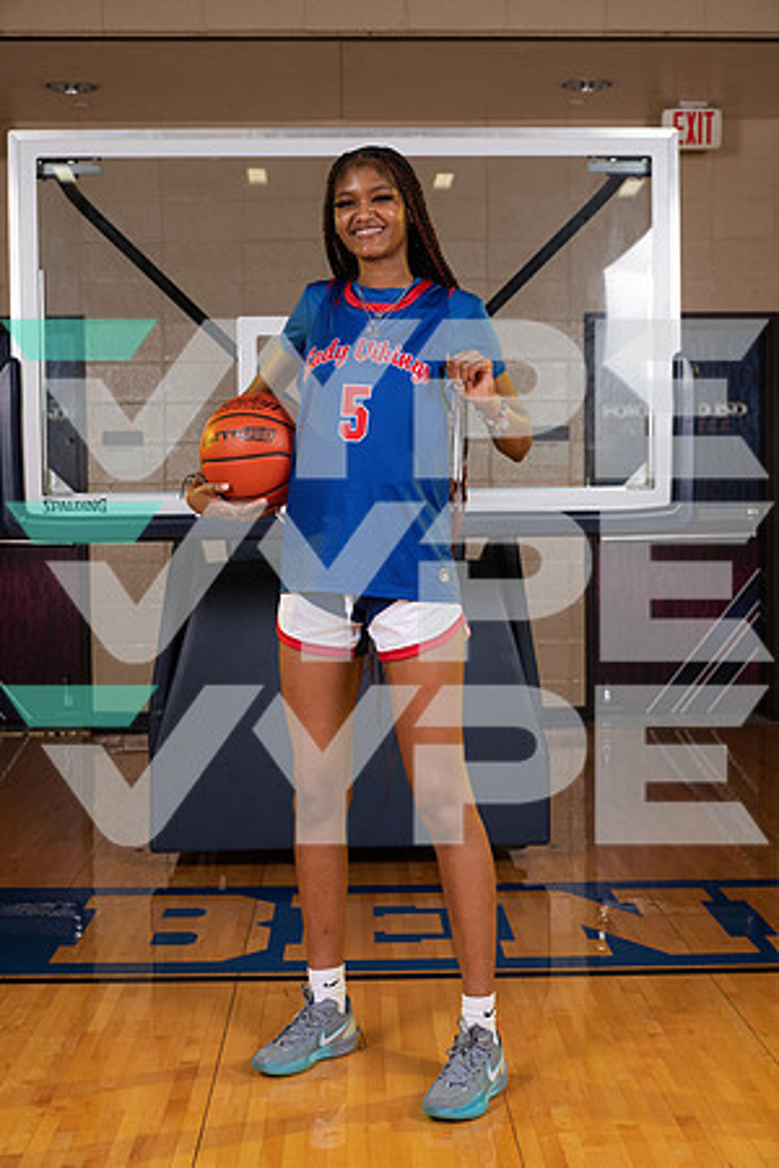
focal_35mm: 50
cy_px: 584
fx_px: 1623
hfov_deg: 27.0
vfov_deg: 39.6
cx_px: 390
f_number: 7.1
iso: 320
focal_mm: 50
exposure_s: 1/320
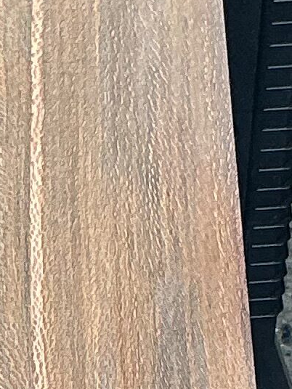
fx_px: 2452
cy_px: 445
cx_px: -155
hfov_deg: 6.7
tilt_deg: -64.0
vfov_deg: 9.0
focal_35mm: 218
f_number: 1.8
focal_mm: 3
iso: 20
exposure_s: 1/120
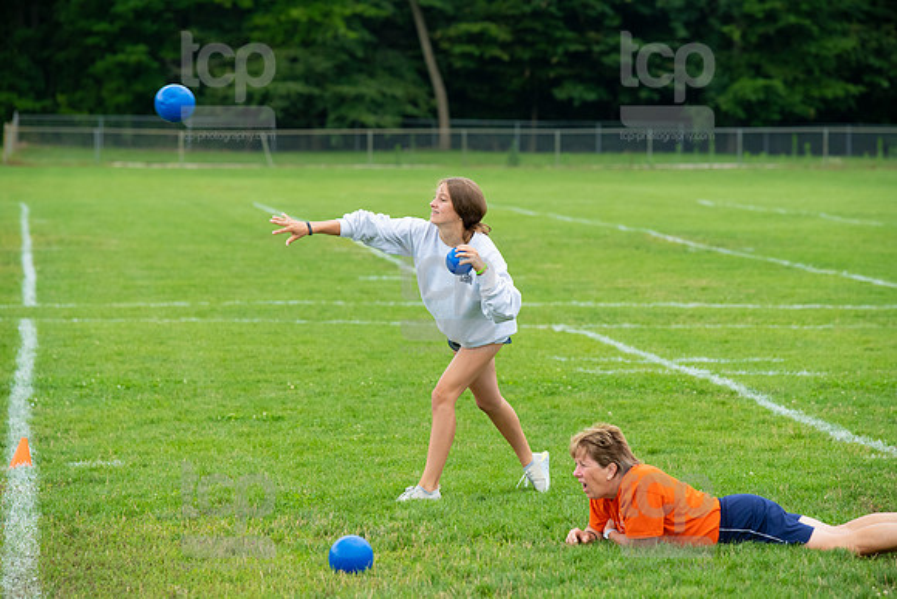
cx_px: 448
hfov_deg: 11.1
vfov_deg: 7.4
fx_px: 4610
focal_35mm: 185
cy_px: 300
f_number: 5.6
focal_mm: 185
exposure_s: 1/1000
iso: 1250
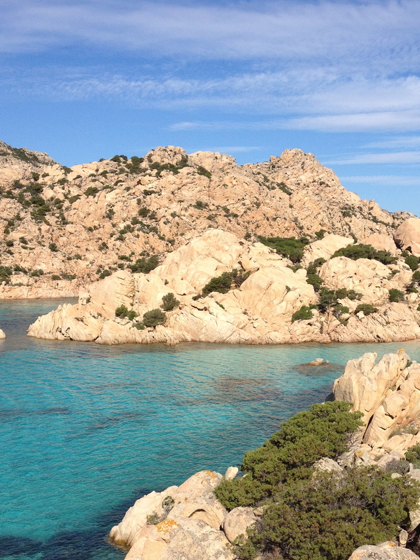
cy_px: 367
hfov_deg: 29.0
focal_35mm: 50
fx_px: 809
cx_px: 265
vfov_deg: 37.8
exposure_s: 1/2208
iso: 64
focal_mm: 4.28
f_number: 2.4
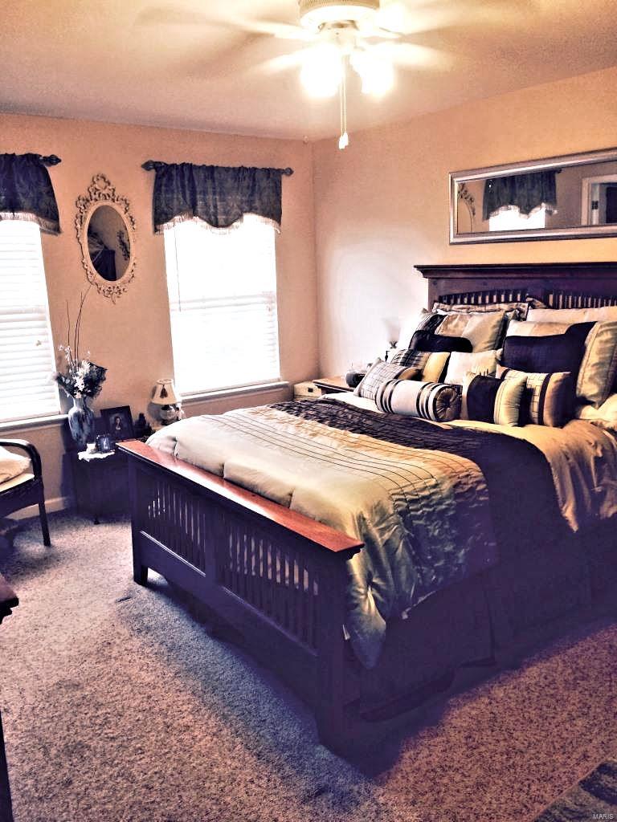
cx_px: 308
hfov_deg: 48.2
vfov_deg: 61.7
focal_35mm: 29
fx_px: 689
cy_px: 411
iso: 100
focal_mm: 4.15
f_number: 2.2
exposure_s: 1/30
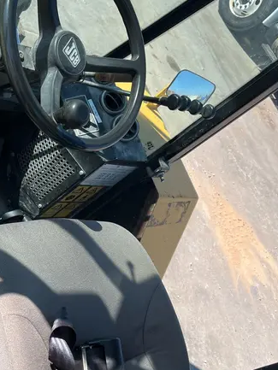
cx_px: 81
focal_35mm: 44
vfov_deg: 42.8
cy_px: 217
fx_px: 471
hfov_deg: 32.5
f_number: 1.6
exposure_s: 1/2137
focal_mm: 5.1
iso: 50
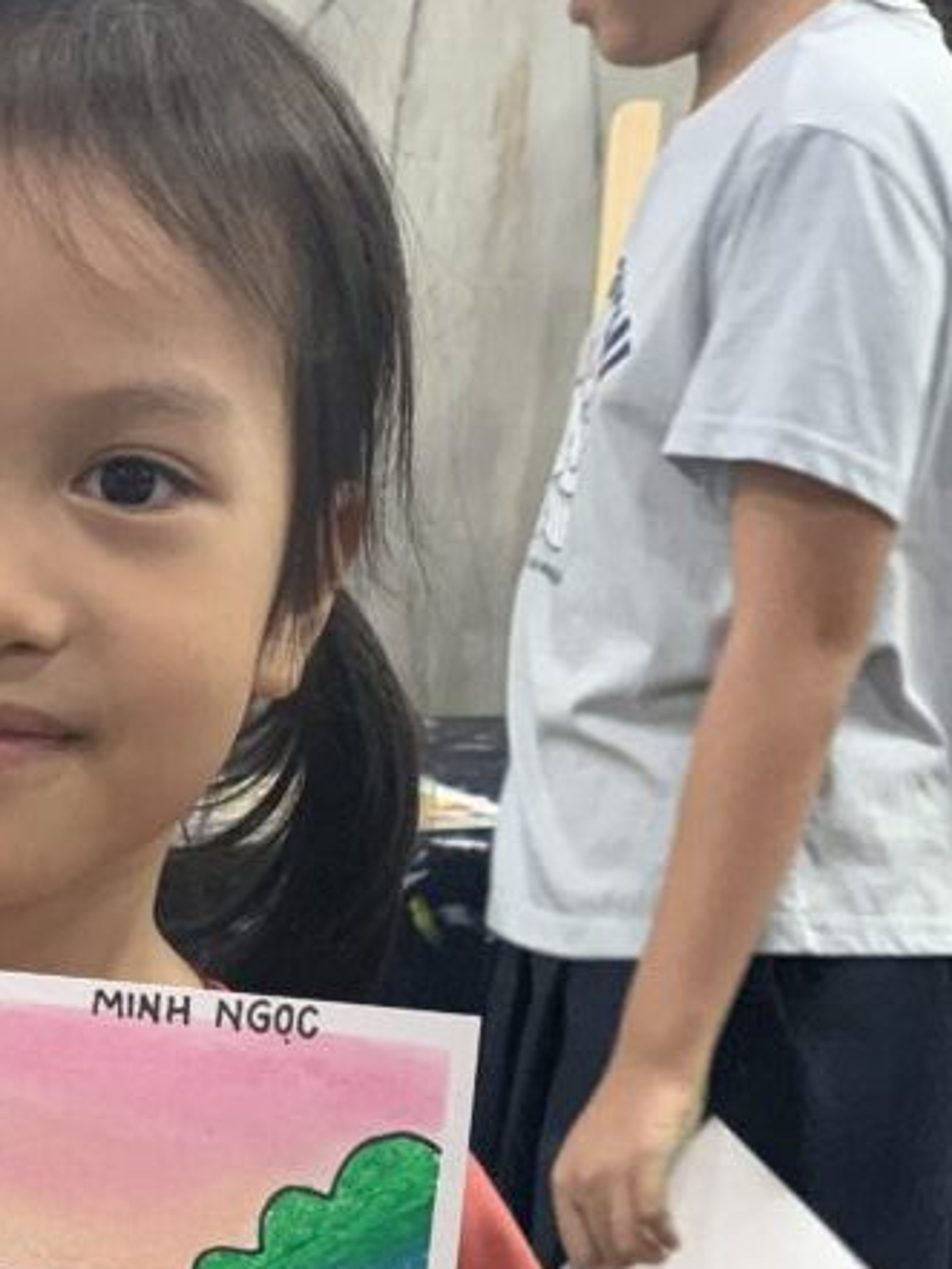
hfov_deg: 12.4
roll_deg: -1.4
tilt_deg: -15.5
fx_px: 4325
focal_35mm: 118
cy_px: 1338
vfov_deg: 16.3
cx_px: 12
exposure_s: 1/60
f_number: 2.4
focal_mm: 6
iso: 160
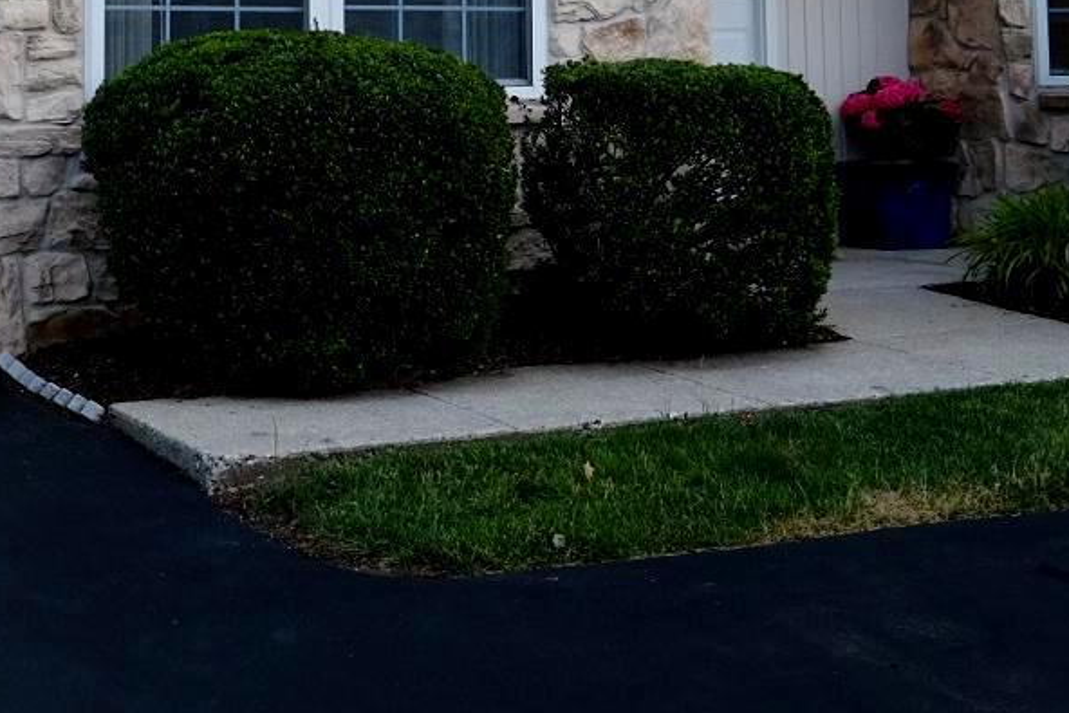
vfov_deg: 14.8
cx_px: 428
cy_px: -282
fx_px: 2584
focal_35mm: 87
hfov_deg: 23.3
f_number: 5.6
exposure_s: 1/420
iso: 800
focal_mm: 19.1
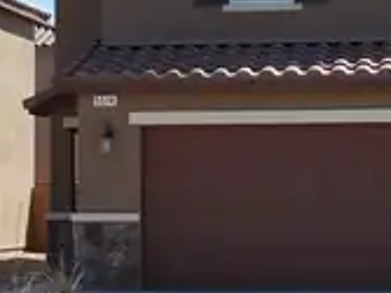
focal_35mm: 146
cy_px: 108
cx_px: 279
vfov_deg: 10.1
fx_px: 1648
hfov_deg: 13.5
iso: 125
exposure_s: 1/640
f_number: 4.5
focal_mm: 11
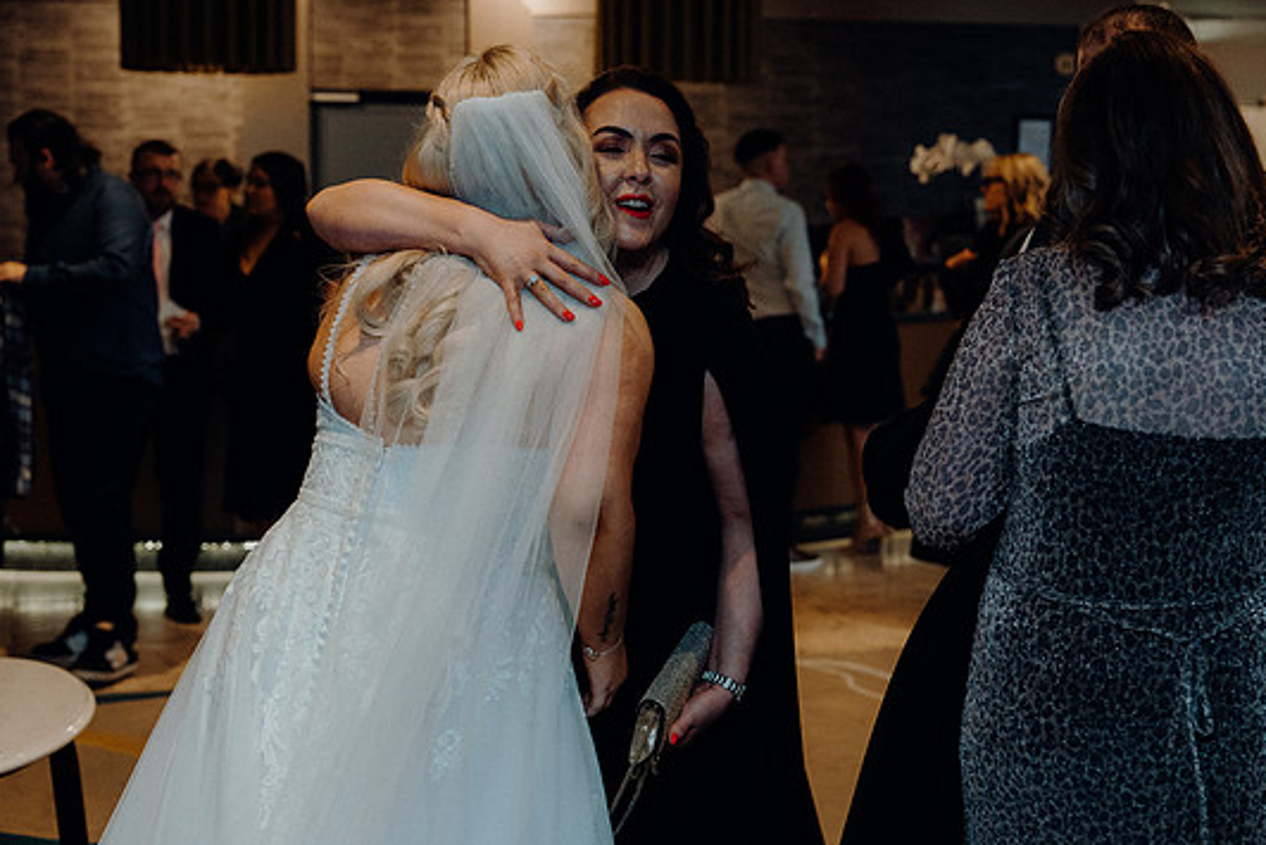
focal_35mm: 60
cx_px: 602
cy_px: 389
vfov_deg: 22.6
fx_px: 2110
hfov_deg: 33.4
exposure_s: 1/160
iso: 2500
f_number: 3.5
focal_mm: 55
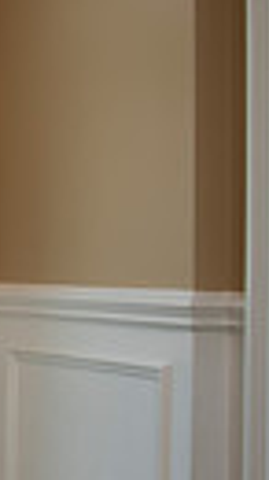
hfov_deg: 7.6
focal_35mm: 118
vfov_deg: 18.2
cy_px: 283
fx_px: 1498
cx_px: -749
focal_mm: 24
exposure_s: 1/160
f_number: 2.8
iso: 100
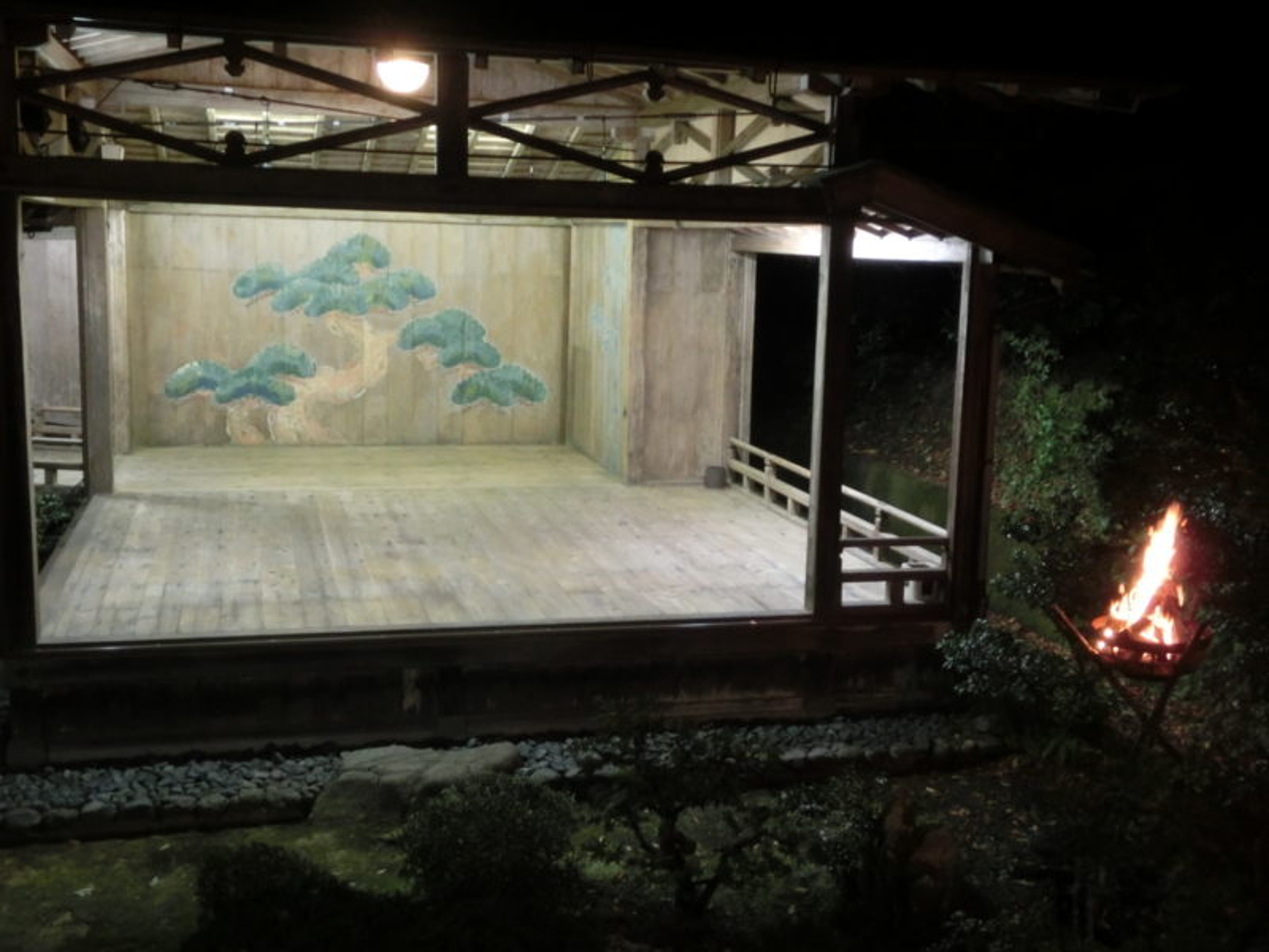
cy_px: 476
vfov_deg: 37.7
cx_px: 634
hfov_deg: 49.0
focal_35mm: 38
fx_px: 1393
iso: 800
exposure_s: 1/10
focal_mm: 6.67
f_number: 3.9
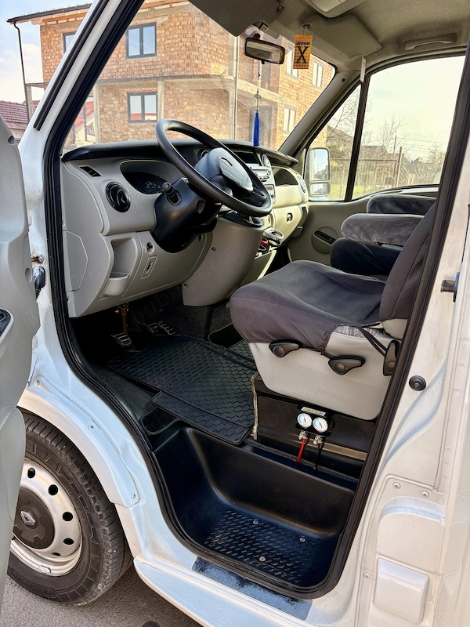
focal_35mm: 26
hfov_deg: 53.1
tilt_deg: -16.6
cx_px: 235
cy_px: 314
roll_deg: -1.9
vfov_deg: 67.3
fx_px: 471
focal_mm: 5.96
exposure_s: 1/422
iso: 64
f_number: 1.6
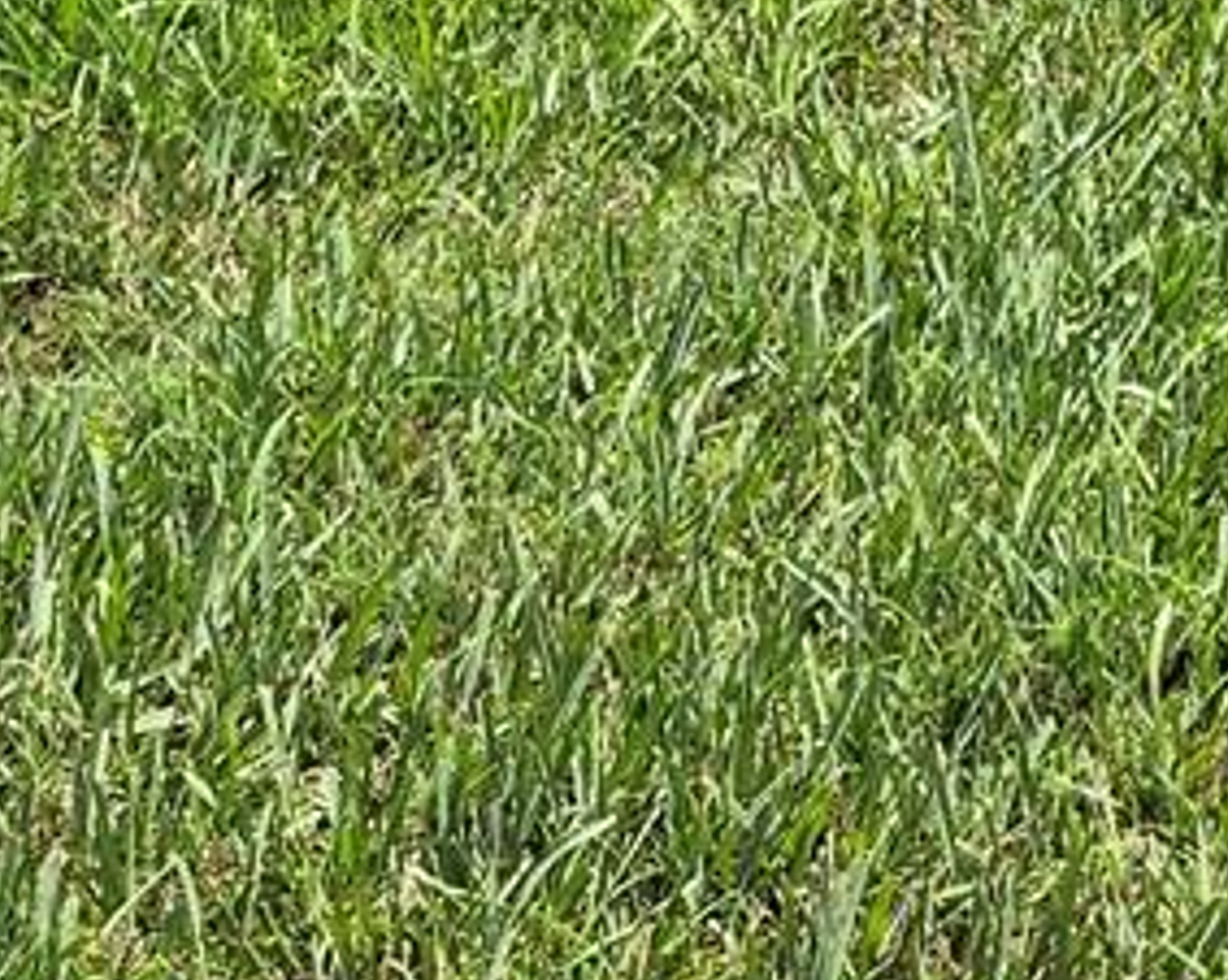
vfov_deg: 11.2
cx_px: 1141
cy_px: -867
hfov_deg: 15.0
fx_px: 4613
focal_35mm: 127
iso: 80
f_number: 1.8
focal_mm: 5.4
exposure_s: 1/2977
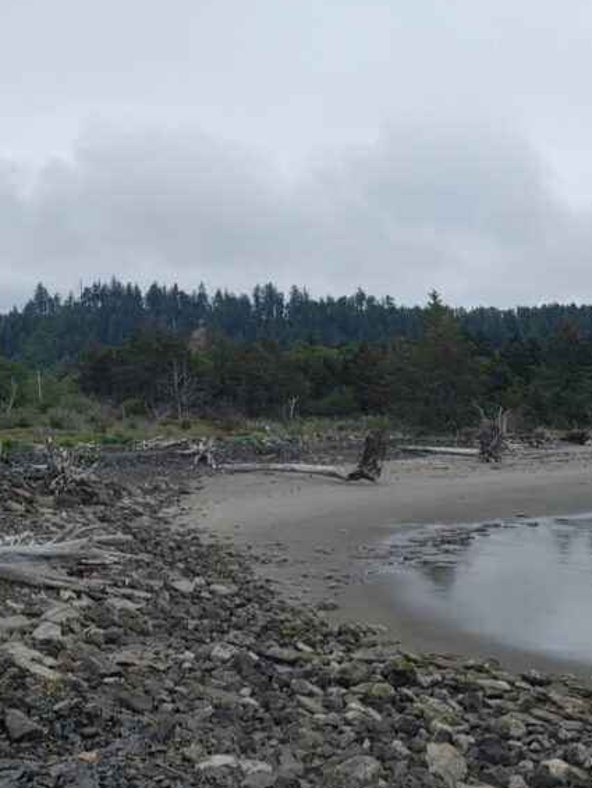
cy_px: 496
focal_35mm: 47
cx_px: 635
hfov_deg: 28.4
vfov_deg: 40.1
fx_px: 1071
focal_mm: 4.81
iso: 50
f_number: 1.8
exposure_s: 1/3226
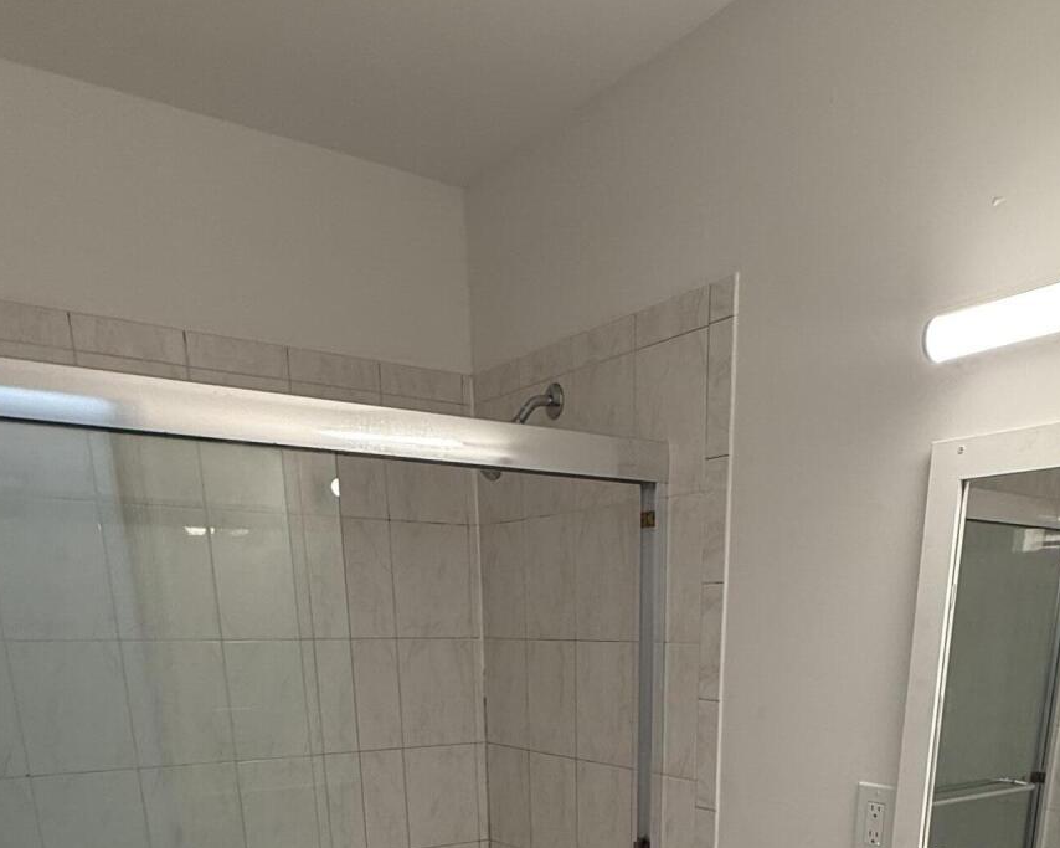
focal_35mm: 32
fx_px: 1004
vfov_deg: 36.5
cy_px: 991
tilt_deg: -19.8
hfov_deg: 55.5
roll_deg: +0.3
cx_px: 597
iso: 125
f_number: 2.2
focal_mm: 2.22
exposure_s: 1/120
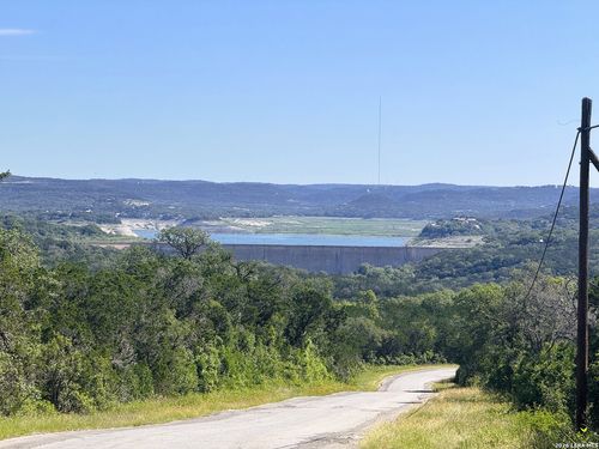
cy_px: 224
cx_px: 300
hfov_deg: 16.4
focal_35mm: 120
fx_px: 2076
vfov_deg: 12.3
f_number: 2.8
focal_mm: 15.66
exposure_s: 1/1689
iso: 50
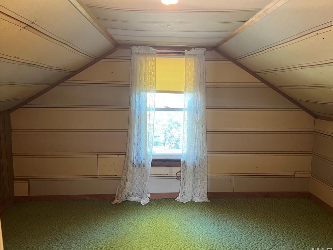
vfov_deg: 51.4
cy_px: 129
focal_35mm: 27
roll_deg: -0.7
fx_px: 260
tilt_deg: -7.7
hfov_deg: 65.3
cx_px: 173
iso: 200
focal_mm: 5.7
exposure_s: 1/60
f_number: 1.5
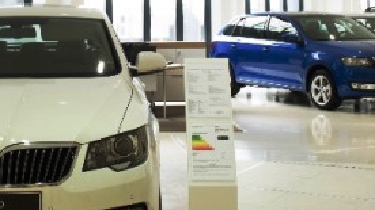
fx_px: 795
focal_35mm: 80
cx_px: 90
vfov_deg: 14.8
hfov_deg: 26.2
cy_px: -7
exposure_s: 1/15
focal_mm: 22
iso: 200
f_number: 9
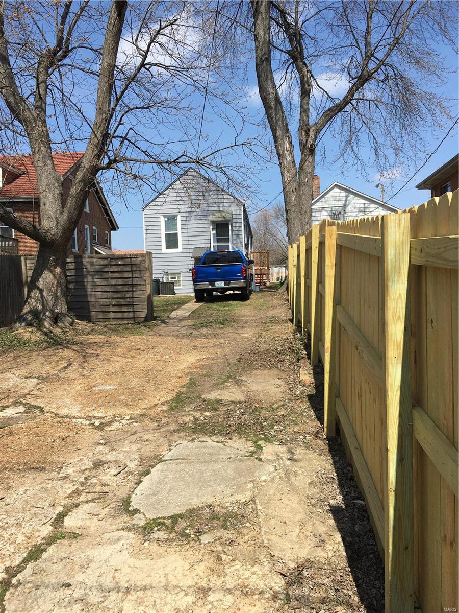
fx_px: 513
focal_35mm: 29
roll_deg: +1.3
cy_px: 306
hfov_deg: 48.2
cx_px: 230
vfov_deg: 61.7
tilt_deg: -1.0
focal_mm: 4.15
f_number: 2.2
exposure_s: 1/1570
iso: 25
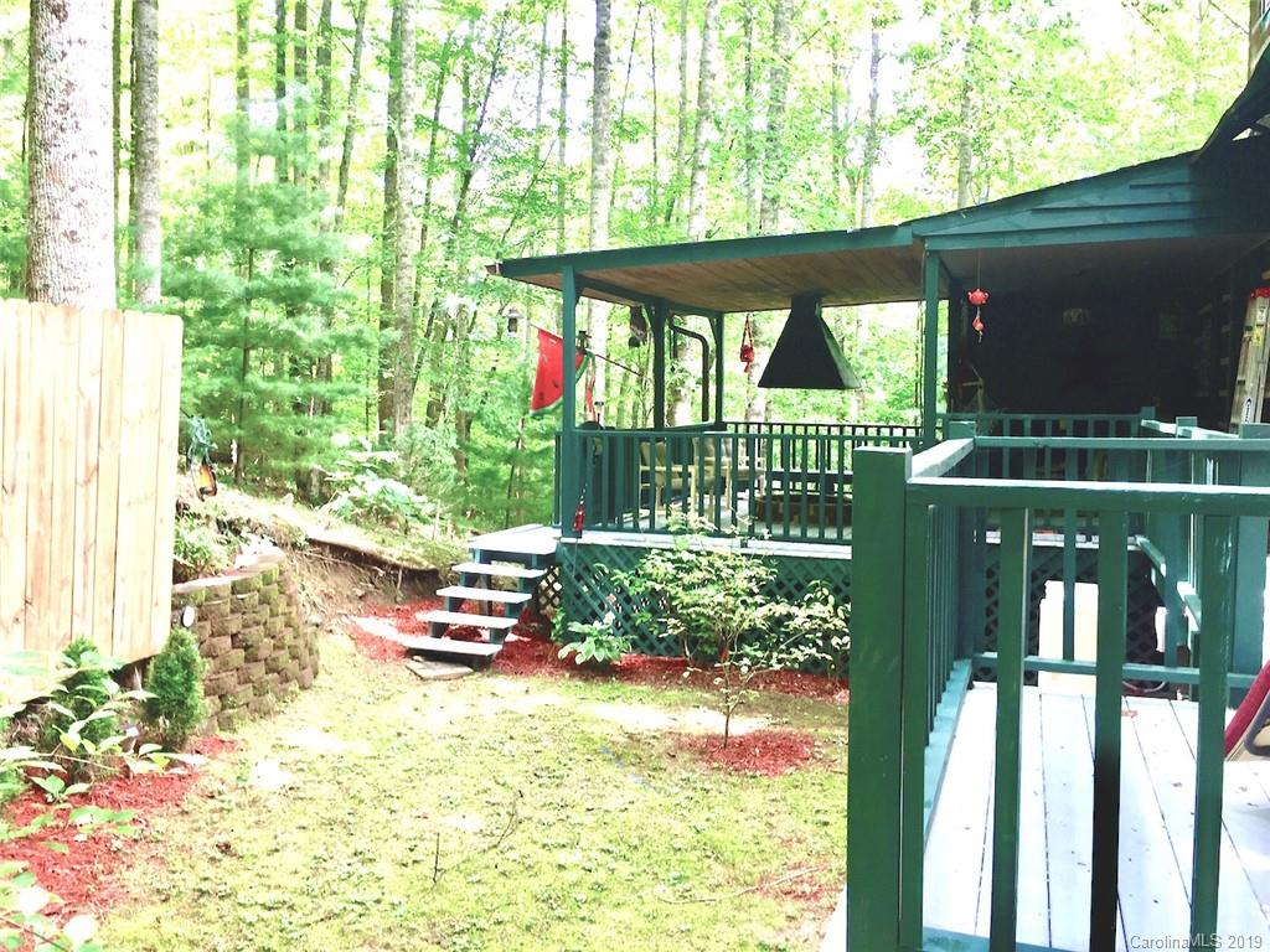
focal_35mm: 29
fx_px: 1064
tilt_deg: -2.4
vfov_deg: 48.2
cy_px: 476
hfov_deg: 61.7
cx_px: 635
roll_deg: -1.7
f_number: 2.2
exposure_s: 1/60
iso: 40
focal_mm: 4.15
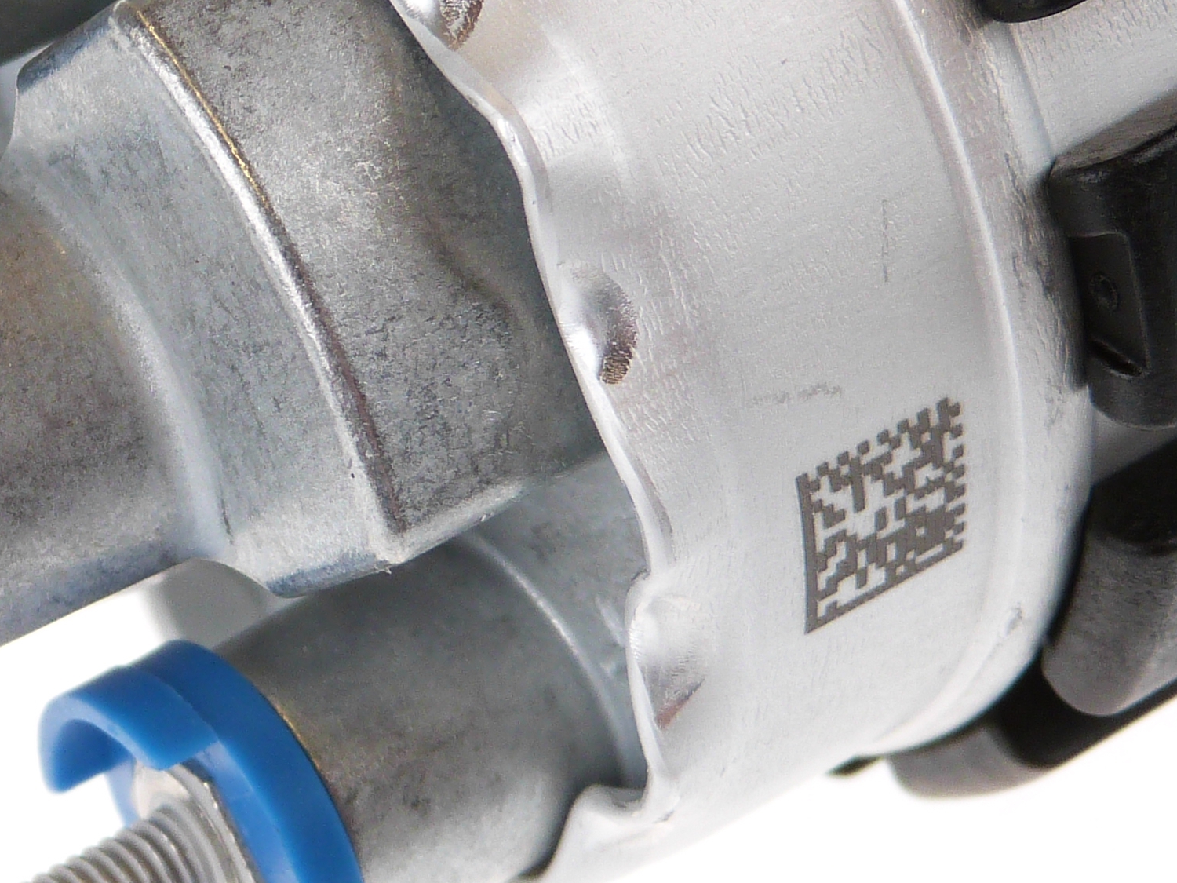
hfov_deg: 13.5
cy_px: 345
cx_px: 35
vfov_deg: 10.3
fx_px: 4896
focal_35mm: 144
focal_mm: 9.7
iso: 100
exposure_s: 1/80
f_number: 3.2
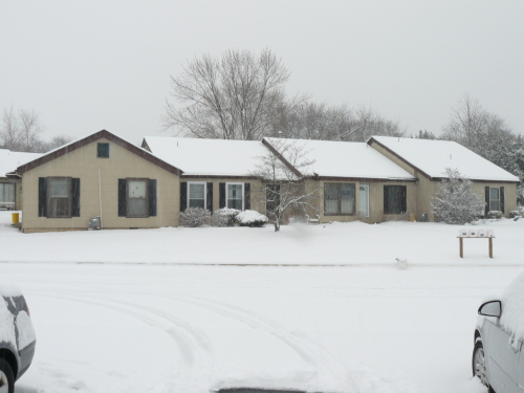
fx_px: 545
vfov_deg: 39.7
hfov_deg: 51.4
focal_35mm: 36
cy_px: 196
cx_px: 262
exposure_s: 1/30
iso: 100
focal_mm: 6
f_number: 8
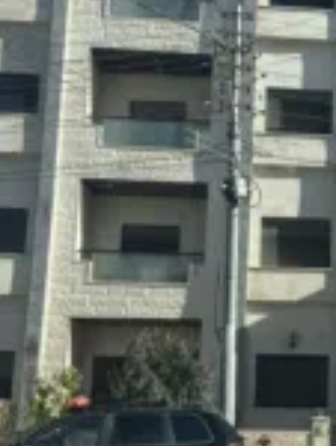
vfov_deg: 30.2
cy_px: 256
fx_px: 826
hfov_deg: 22.1
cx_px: 339
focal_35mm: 64
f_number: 1.78
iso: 80
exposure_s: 1/2967
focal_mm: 6.86
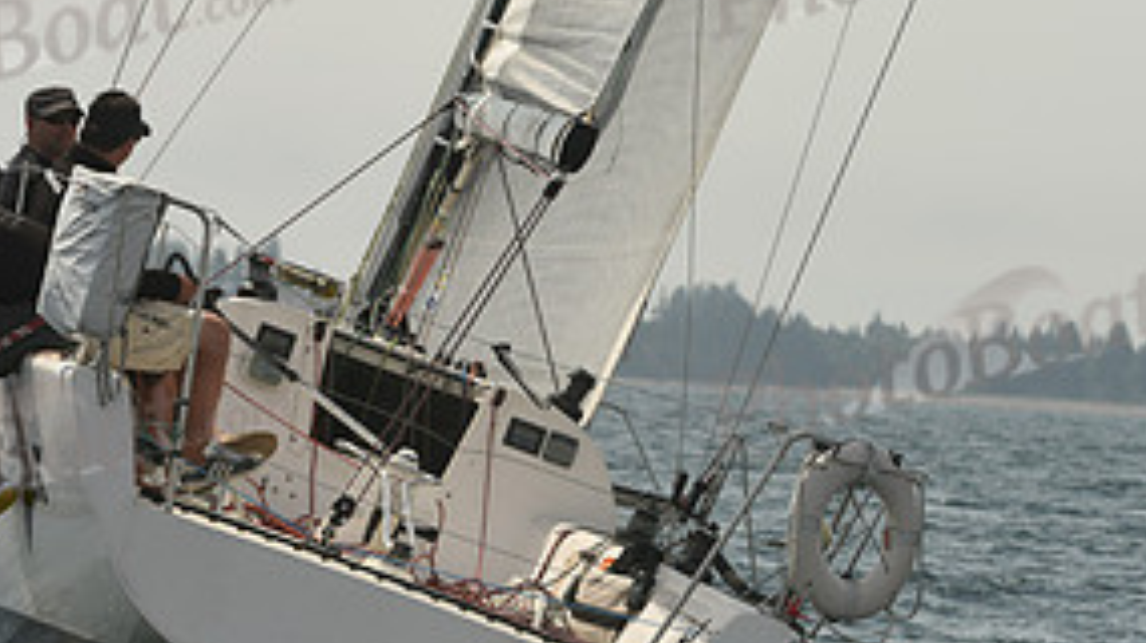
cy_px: 199
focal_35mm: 427
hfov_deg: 5.1
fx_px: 12969
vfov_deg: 2.8
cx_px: 503
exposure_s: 1/640
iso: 250
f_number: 10
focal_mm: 200
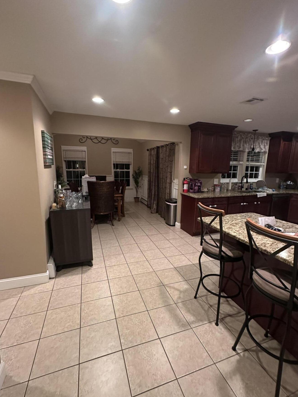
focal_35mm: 16
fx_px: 184
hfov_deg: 78.1
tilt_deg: -9.2
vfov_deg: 94.5
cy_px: 201
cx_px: 151
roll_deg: -0.5
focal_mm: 2.22
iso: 800
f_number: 2.2
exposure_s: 1/60
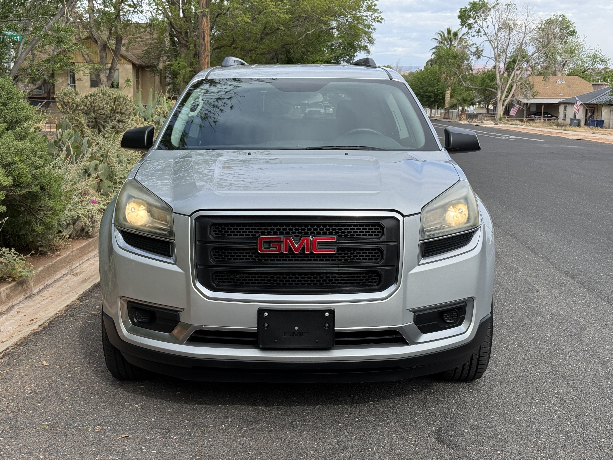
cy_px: 230
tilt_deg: -9.2
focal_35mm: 48
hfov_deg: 39.7
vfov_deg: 30.3
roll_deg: -1.2
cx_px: 306
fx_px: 850
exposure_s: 1/2342
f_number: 1.78
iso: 64
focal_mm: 6.76
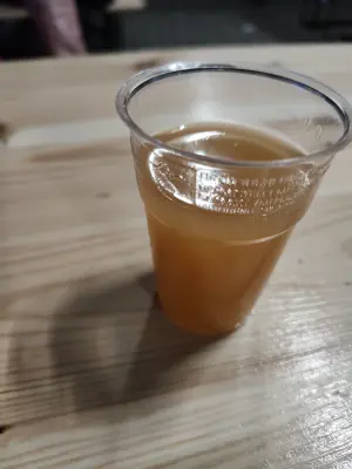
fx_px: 312
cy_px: 234
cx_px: 176
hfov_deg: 58.9
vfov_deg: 73.9
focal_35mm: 23
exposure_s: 1/50
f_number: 1.88
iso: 950
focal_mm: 5.56
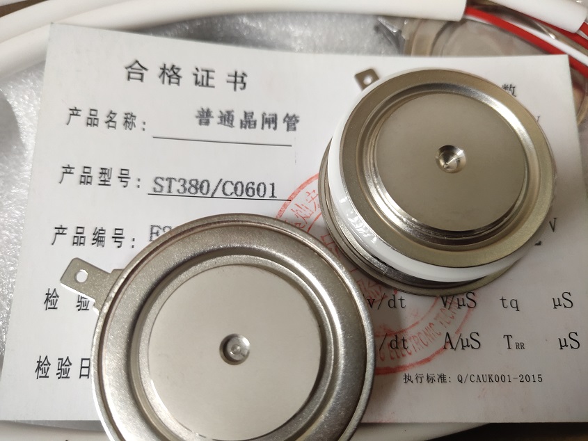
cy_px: 220
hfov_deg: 61.7
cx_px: 294
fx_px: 493
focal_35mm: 29
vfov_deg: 48.2
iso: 260
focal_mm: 4.27
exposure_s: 1/50
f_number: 1.8
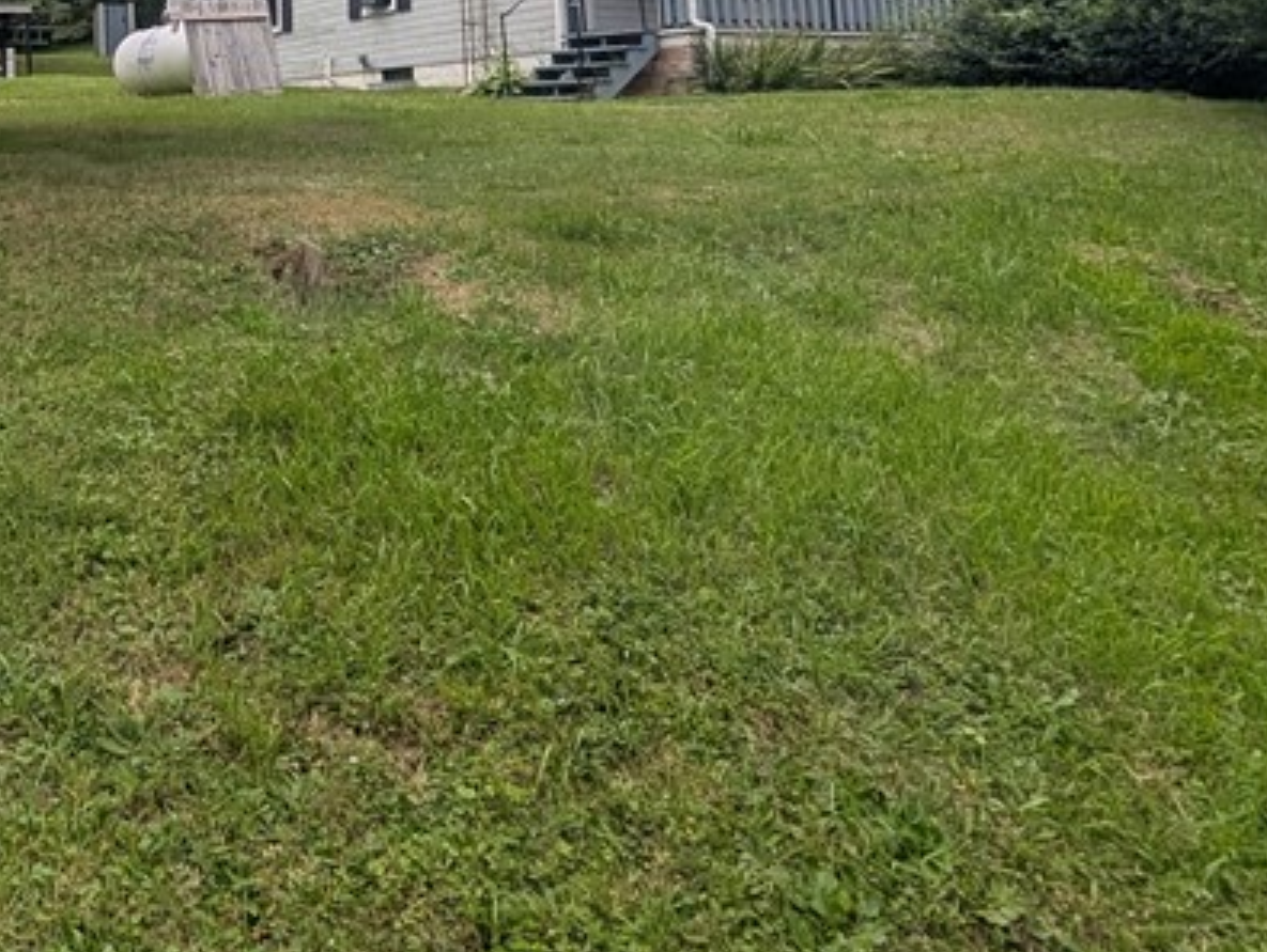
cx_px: 123
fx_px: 1136
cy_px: -6
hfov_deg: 51.4
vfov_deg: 39.9
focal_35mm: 31
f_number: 1.7
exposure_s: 1/623
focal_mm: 2.02
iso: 54
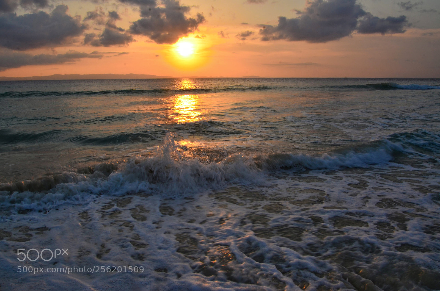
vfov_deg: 47.7
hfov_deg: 67.5
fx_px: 329
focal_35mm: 27
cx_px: 220
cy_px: 146
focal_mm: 18
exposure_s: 1/40
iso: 200
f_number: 20
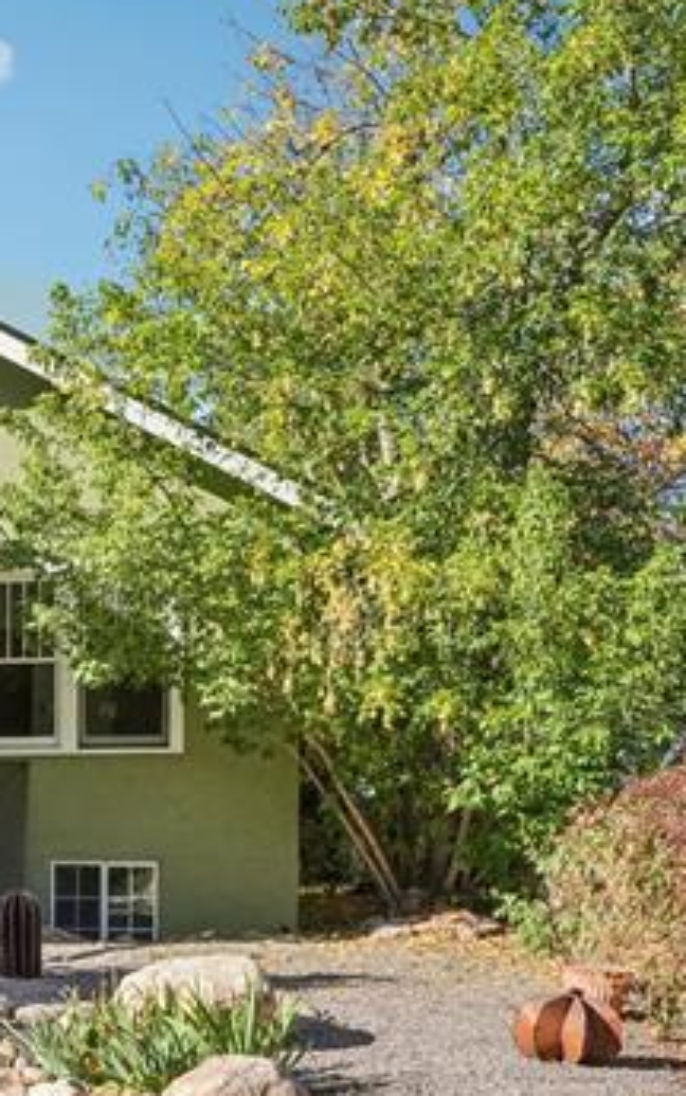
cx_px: -213
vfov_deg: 39.5
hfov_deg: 22.6
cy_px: 531
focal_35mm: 51
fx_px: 1524
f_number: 8
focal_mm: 18
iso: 800
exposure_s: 1/800
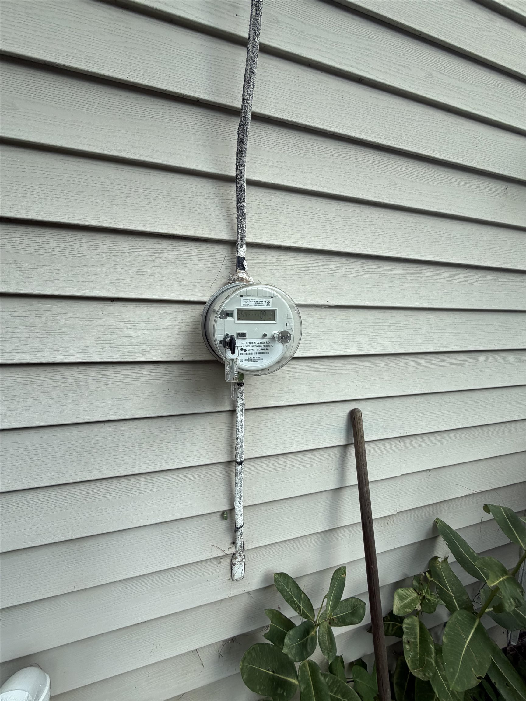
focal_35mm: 14
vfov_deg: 102.1
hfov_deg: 85.7
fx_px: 284
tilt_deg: -9.3
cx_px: 263
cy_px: 350
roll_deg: -1.7
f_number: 2.2
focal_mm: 2.22
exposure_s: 1/522
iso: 40
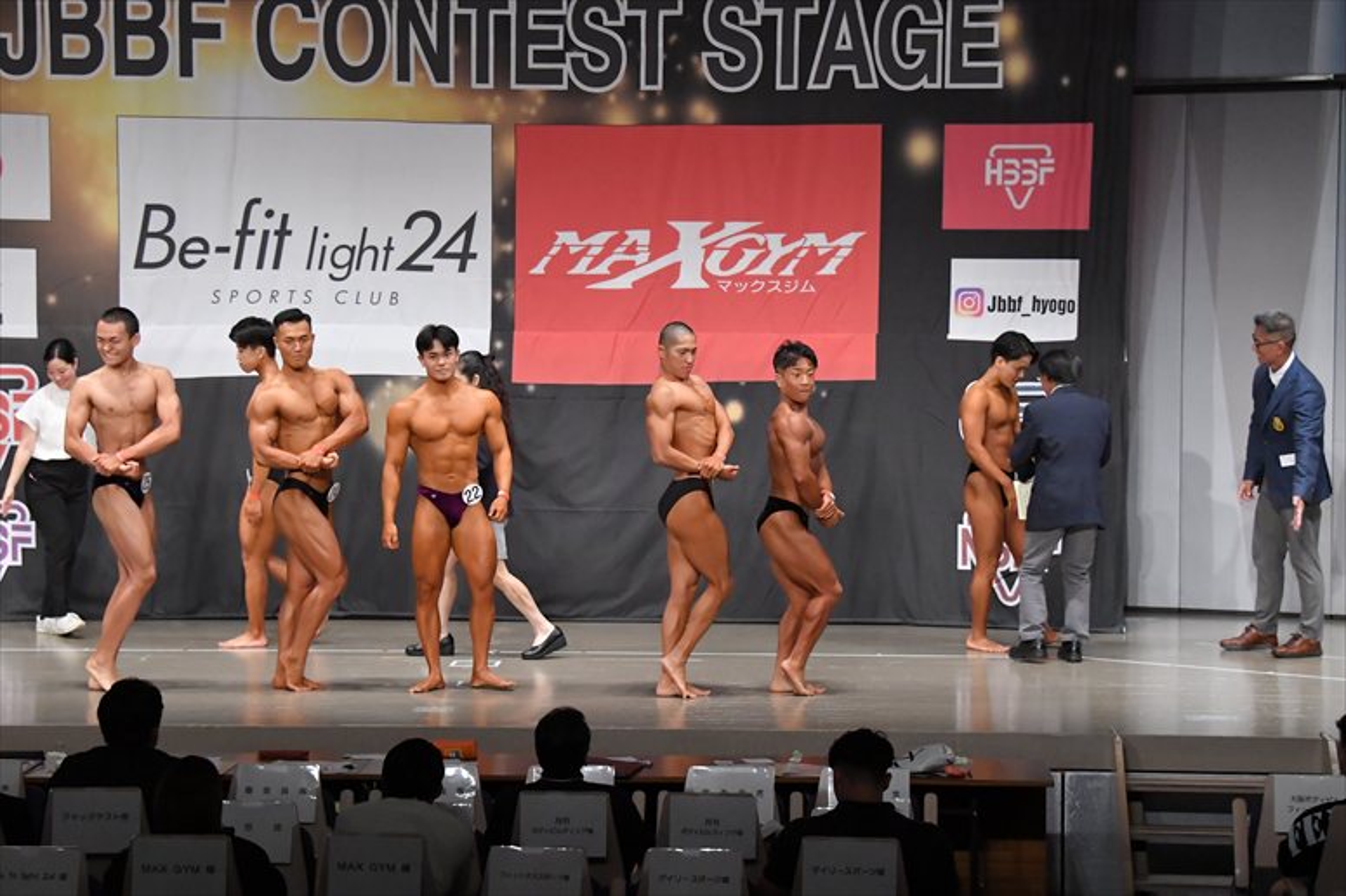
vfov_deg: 14.7
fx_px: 3476
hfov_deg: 21.9
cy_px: 448
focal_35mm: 93
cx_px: 673
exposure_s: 1/400
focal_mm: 62
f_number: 5.6
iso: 6400
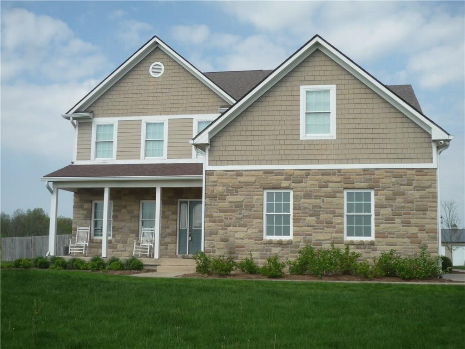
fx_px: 631
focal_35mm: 47
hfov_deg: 40.4
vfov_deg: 30.9
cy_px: 174
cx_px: 232
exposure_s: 1/1000
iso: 100
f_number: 5
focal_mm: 8.3
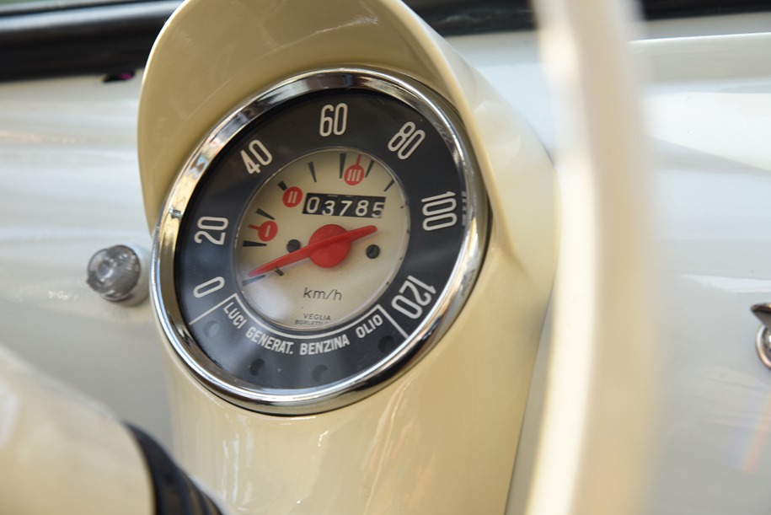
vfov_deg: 11.4
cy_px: 258
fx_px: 2571
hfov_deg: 17.1
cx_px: 386
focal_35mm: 120
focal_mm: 120
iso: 200
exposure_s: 1/60
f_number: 8
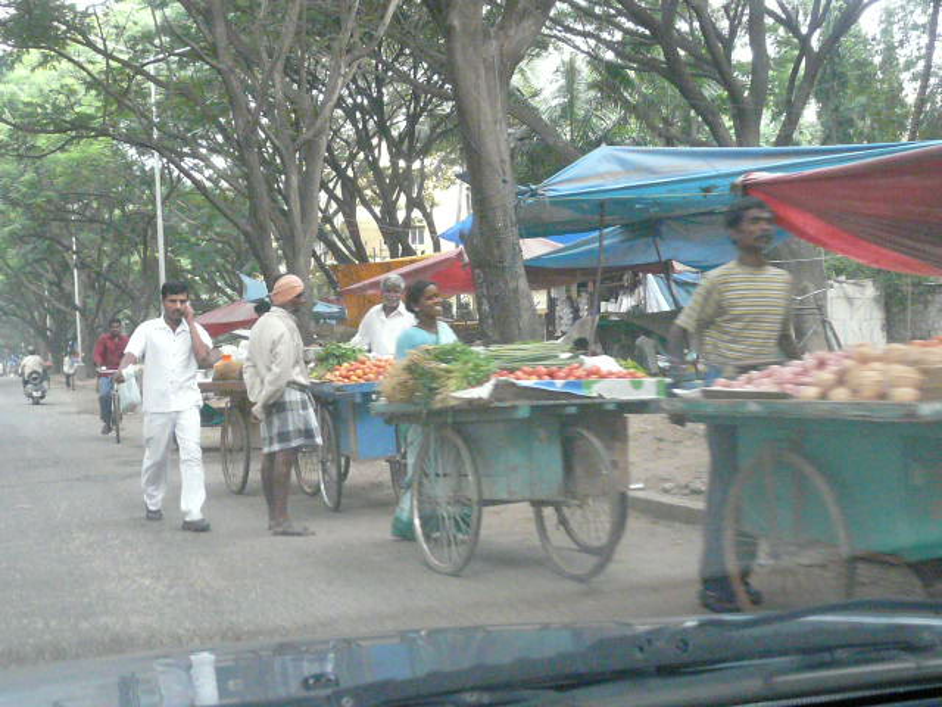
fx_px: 1225
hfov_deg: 42.1
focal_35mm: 45
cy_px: 354
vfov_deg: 32.2
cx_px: 471
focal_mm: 4.6
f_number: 2.8
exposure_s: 1/125
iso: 640
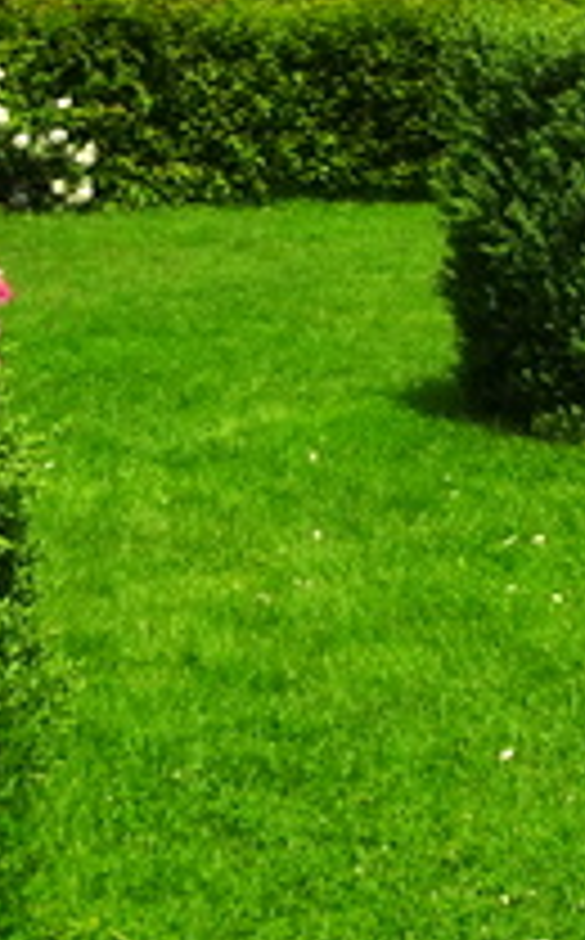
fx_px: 3123
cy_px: -157
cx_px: 585
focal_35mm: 122
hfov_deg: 10.6
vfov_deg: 16.5
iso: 80
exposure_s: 1/1000
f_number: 4
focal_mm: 5.09
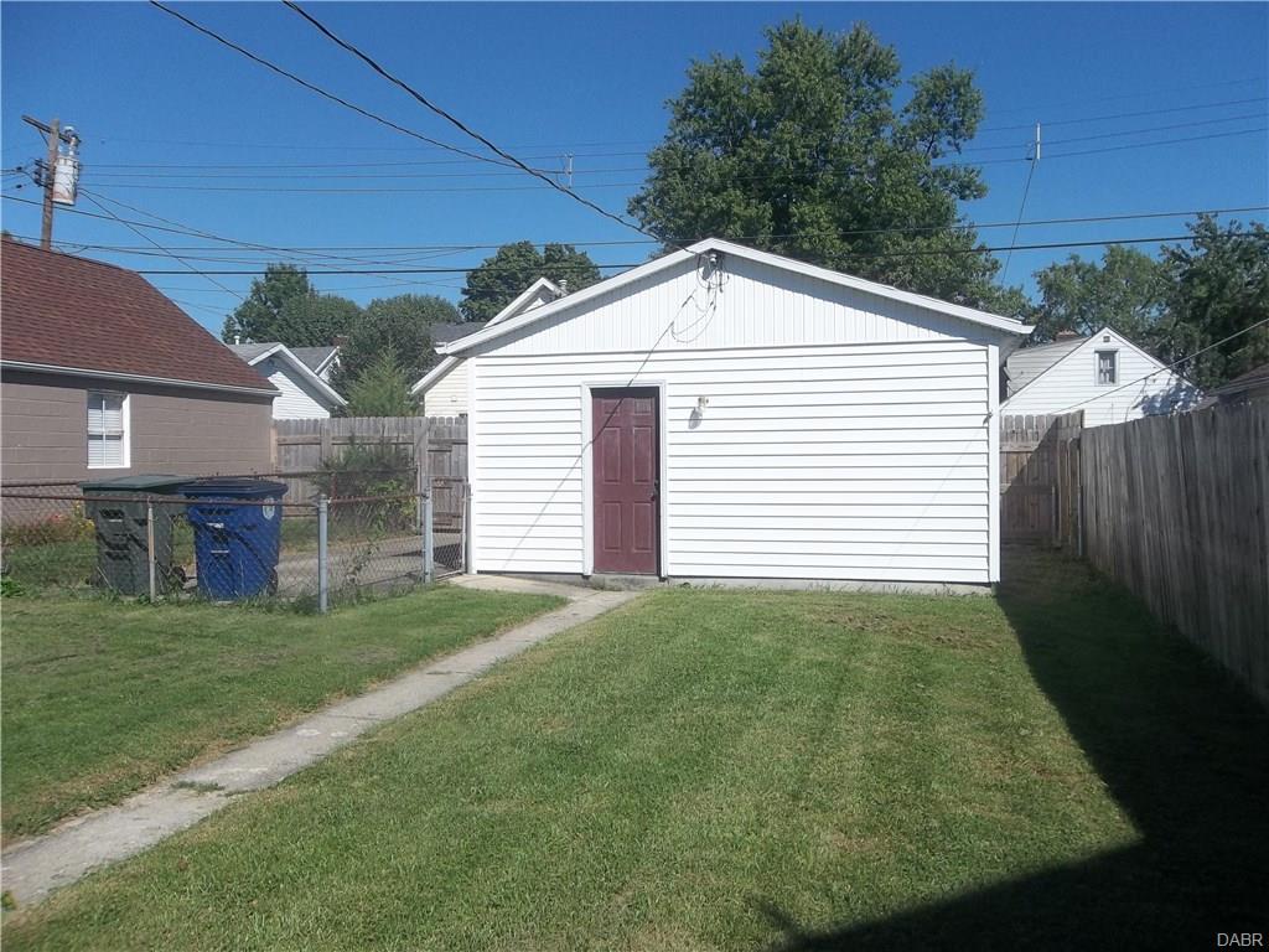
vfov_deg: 51.4
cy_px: 476
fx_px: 990
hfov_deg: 65.3
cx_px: 634
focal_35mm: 27
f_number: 8.9
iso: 80
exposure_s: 1/250
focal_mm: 4.9
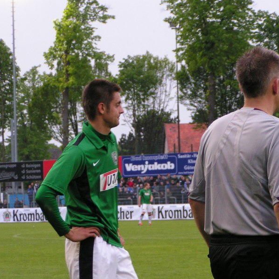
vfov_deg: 11.3
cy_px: 140
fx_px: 1413
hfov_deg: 11.3
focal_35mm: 155
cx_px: 153
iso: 200
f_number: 3.5
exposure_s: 1/80
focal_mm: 20
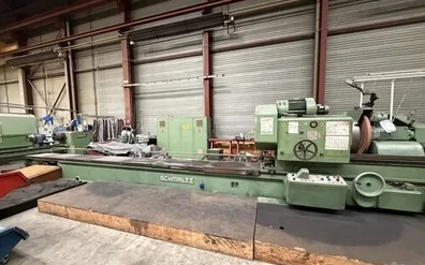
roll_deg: +1.5
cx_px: 212
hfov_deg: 101.5
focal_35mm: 15
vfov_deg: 74.7
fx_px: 174
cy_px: 139
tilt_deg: -5.2
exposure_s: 1/50
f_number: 2.2
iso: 800
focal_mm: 2.22
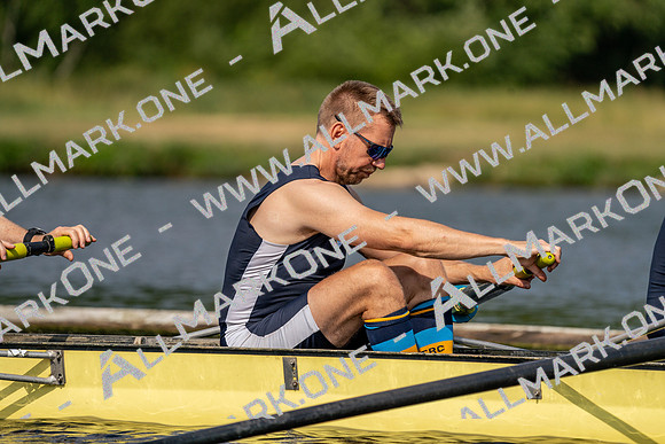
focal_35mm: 400
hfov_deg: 5.2
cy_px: 222
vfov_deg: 3.4
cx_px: 332
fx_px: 7390
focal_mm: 400
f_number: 6.3
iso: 160
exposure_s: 1/1600
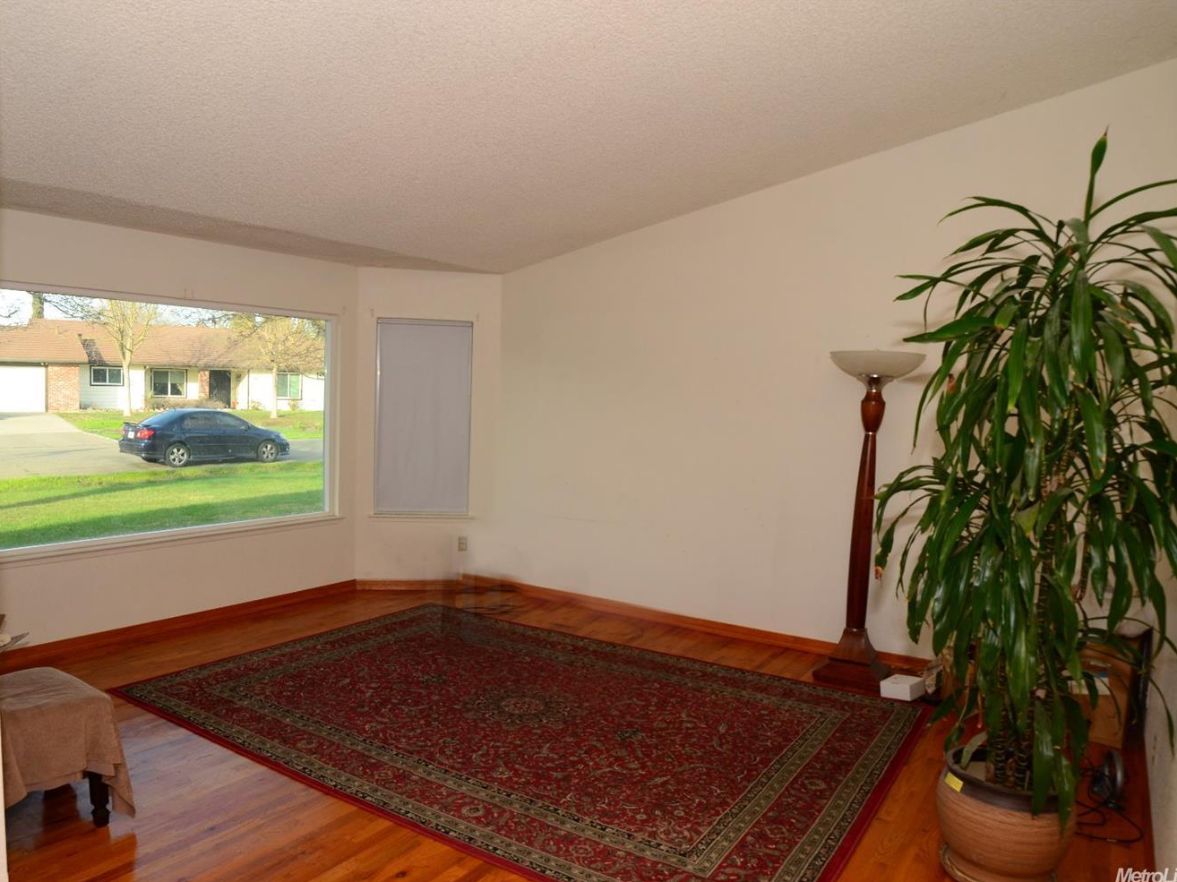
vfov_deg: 58.9
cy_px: 441
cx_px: 533
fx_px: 782
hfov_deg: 73.8
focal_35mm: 23
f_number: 5.6
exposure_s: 1/160
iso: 400
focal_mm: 14
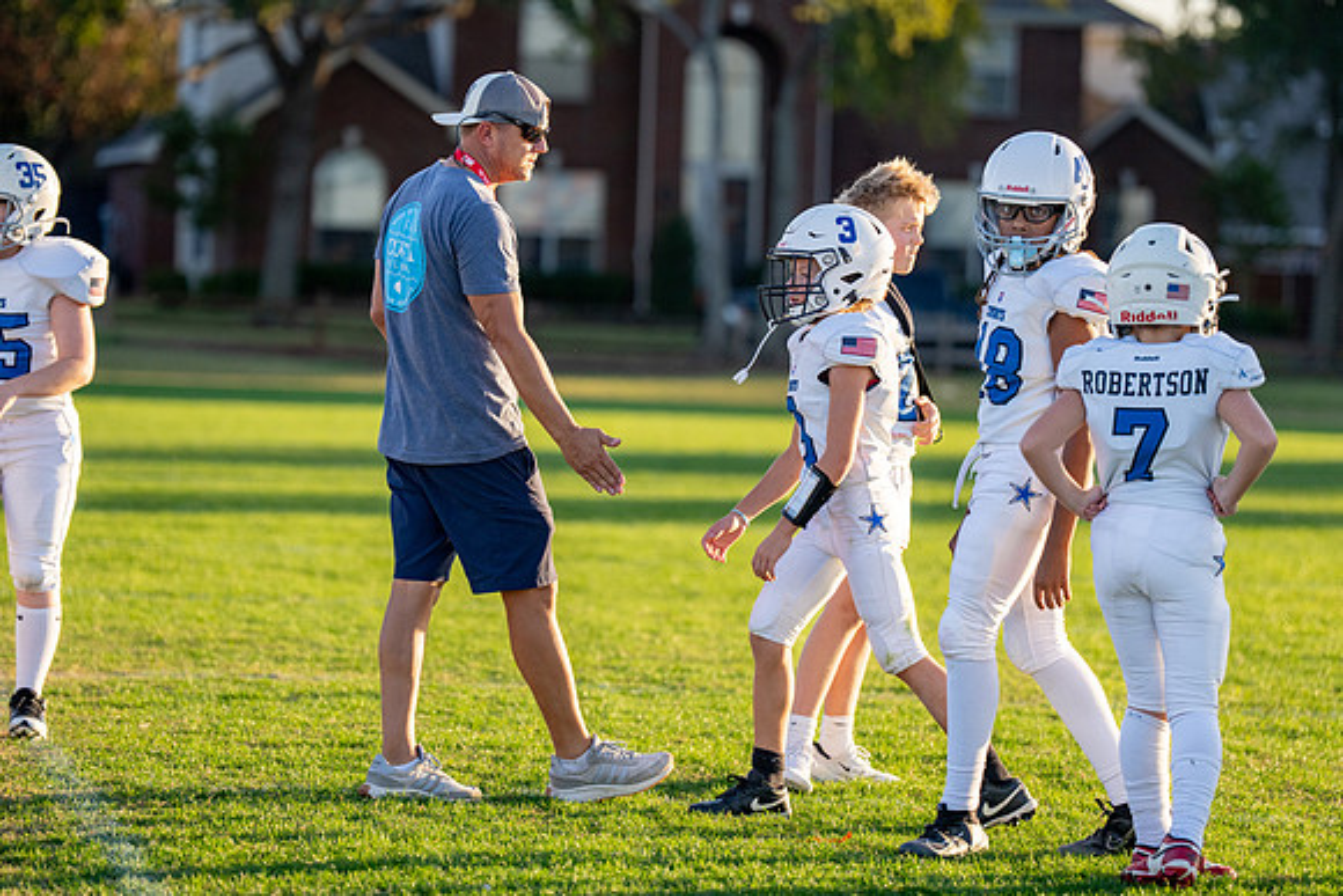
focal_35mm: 179
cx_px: 657
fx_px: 6669
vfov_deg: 7.7
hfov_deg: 11.5
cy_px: 438
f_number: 2.8
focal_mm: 147
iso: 320
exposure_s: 1/2000
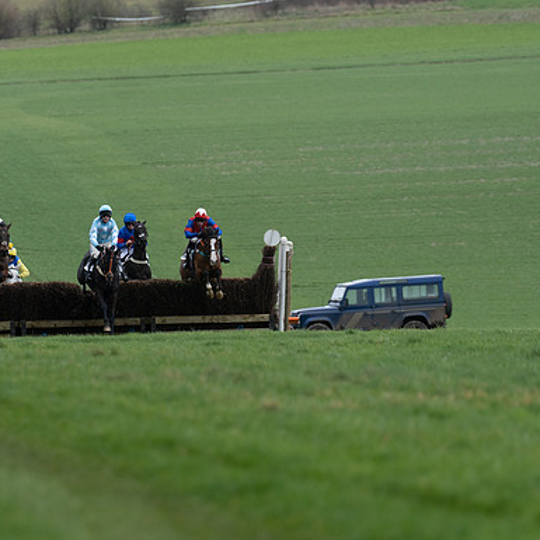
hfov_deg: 3.6
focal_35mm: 482
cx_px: 154
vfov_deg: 3.6
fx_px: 8507
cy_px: 270
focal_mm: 251
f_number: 4
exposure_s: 1/1000
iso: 500
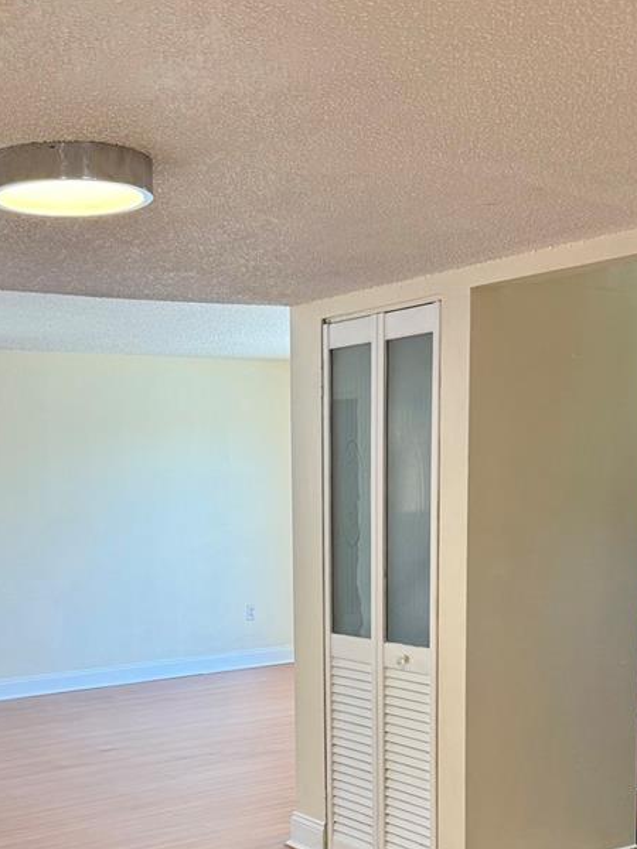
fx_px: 1178
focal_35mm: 48
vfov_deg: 38.6
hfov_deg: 29.9
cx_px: 178
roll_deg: +0.3
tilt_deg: -9.7
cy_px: 637
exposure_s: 1/237
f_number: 1.78
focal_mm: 6.76
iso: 200
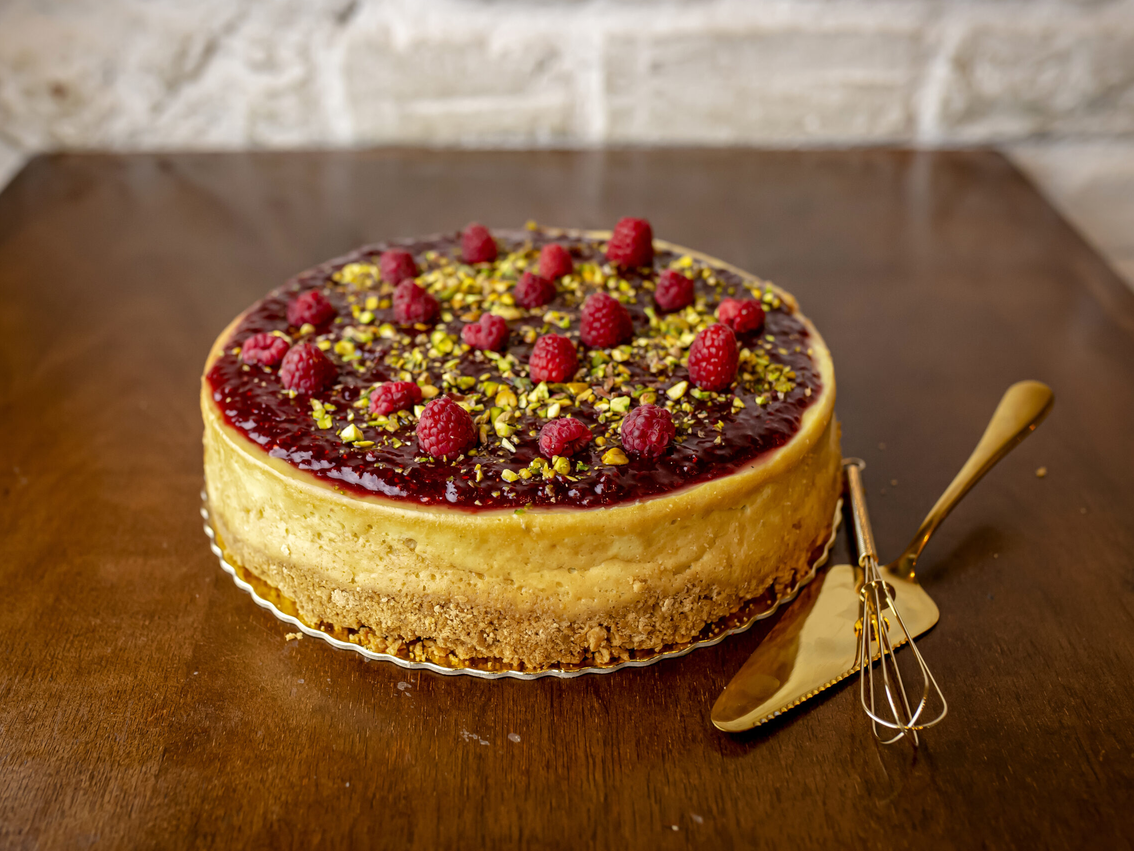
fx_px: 1245
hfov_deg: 48.9
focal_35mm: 38
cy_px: 425
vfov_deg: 37.7
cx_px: 519
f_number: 3.5
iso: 800
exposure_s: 1/160
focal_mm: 35
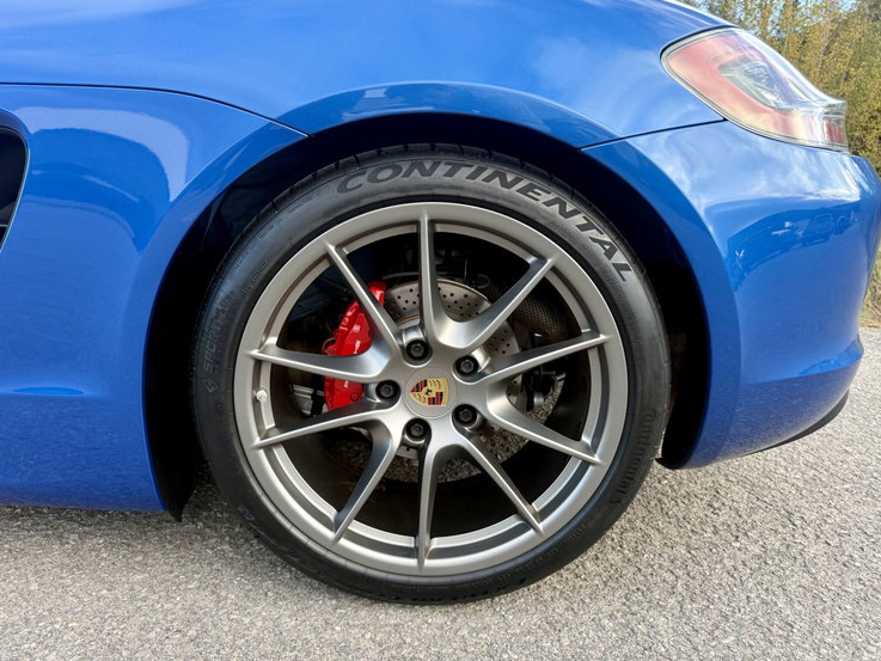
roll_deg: -2.2
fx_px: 636
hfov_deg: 69.4
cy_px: 335
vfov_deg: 54.9
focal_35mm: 25
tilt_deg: -14.6
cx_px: 424
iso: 125
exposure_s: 1/236
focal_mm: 6.76
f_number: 1.78
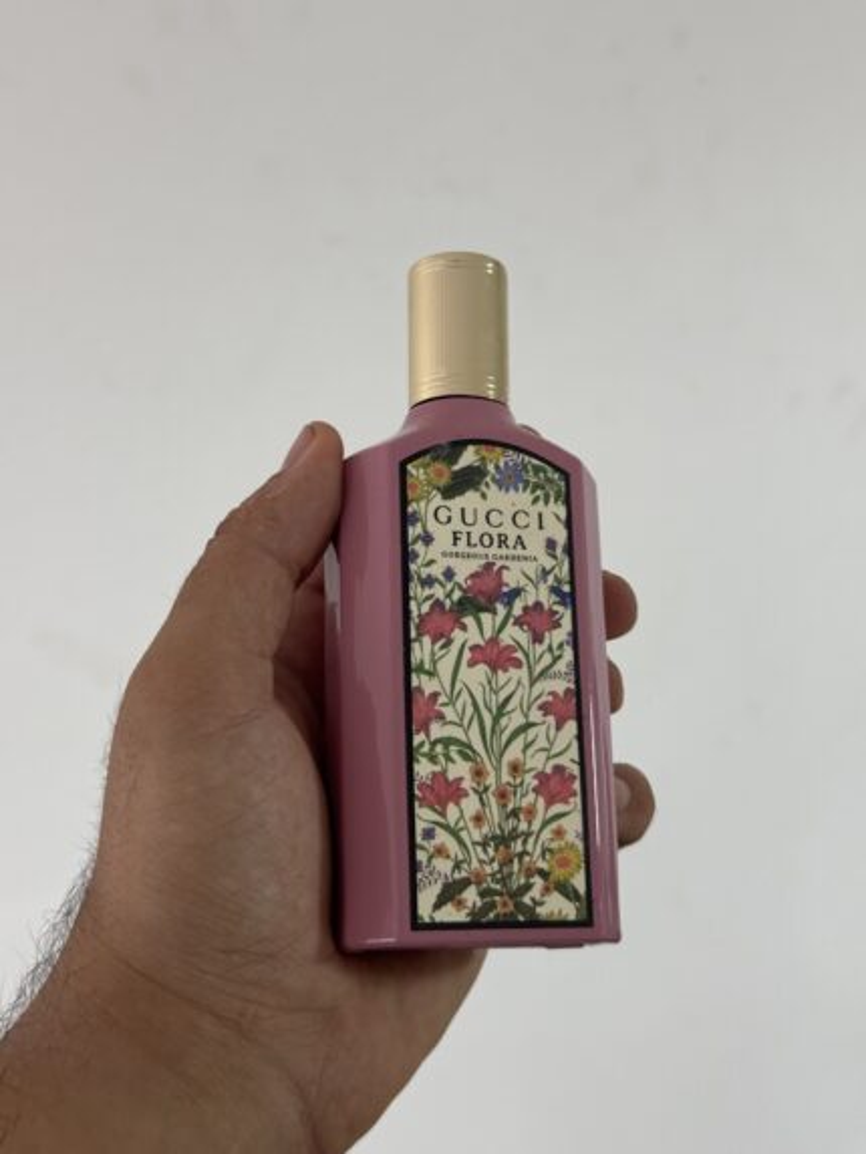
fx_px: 1601
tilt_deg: -20.0
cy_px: 577
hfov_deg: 30.3
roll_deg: -0.8
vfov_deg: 39.6
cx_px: 433
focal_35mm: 48
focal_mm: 6.76
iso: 100
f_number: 1.78
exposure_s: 1/50
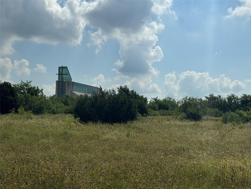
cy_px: 94
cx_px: 126
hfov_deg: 39.7
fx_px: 348
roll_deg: -1.0
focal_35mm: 48
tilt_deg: +2.8
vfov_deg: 30.3
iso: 80
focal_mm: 6.76
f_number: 1.78
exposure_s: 1/28571
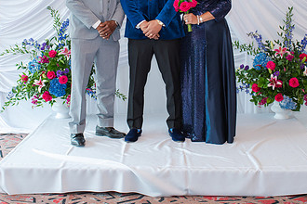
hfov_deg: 30.1
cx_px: 163
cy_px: 35
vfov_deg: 20.0
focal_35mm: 67
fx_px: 571
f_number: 5
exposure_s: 1/200
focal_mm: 35
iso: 1000
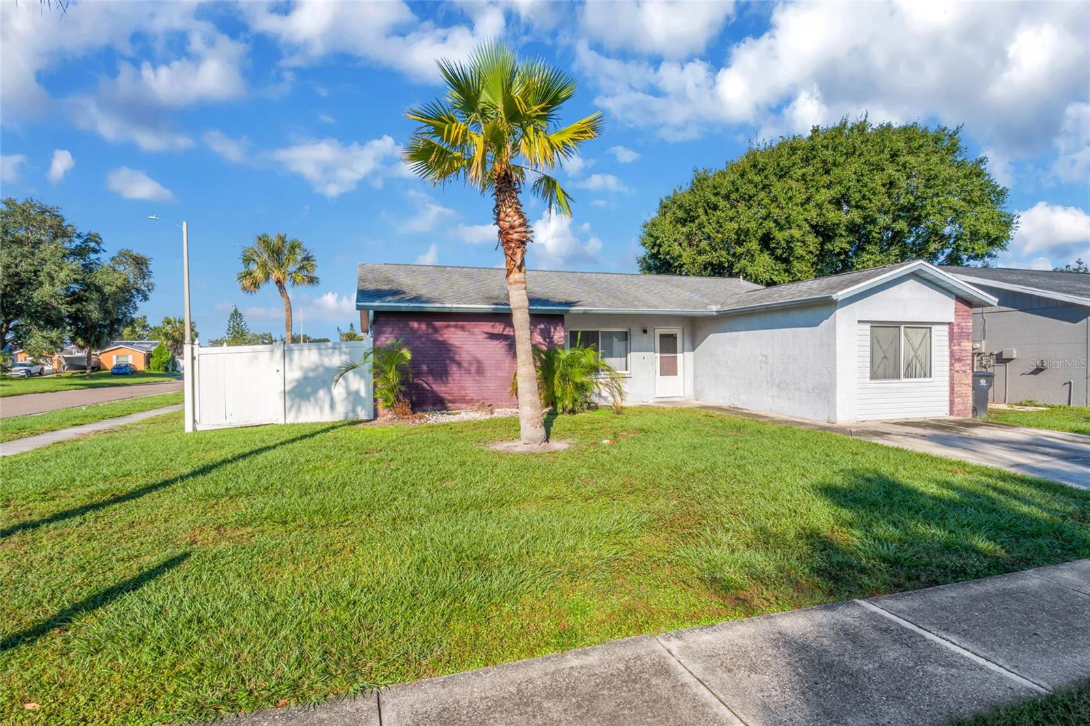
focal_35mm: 18
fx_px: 545
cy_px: 363
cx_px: 545
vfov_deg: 67.4
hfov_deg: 90.0
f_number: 16
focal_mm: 18
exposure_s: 1/90
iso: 100
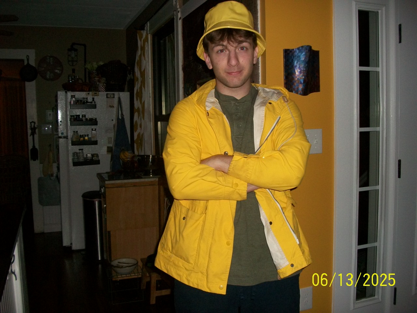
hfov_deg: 56.8
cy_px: 156
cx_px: 208
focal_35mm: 32
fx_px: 385
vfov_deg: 44.2
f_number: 2.9
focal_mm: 5.7
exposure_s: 1/30
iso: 160
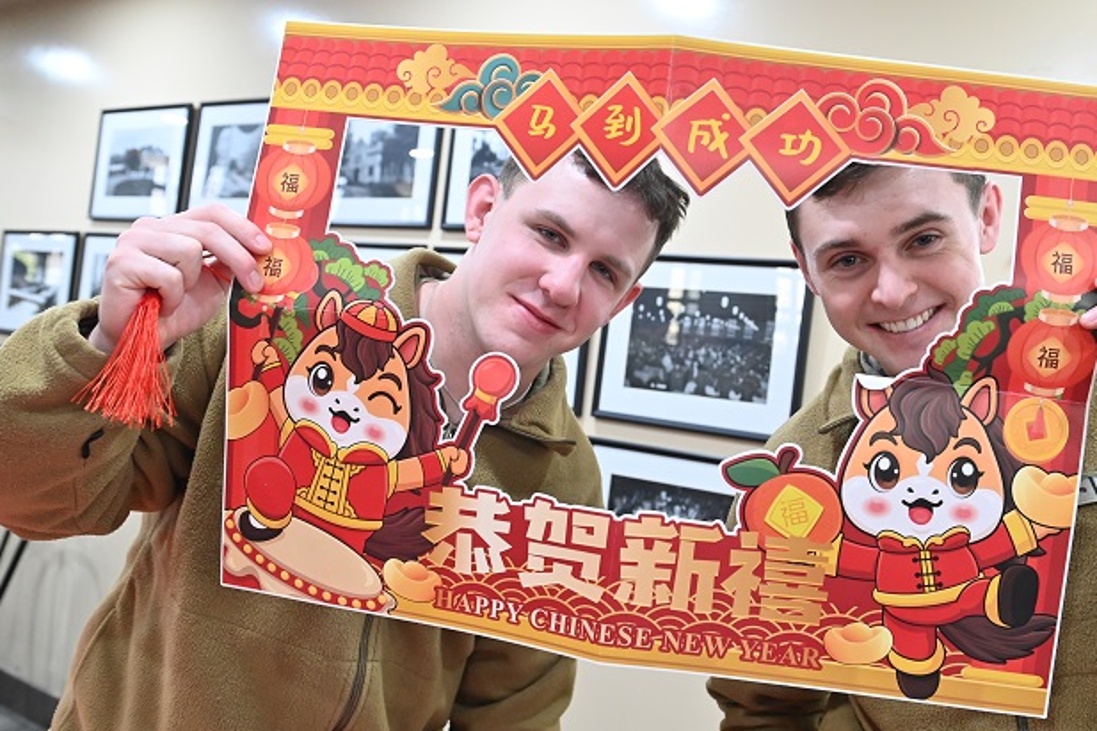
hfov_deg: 53.8
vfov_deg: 37.8
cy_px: 389
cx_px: 690
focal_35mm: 35
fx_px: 1066
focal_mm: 27
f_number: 4.5
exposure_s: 1/200
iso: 5000
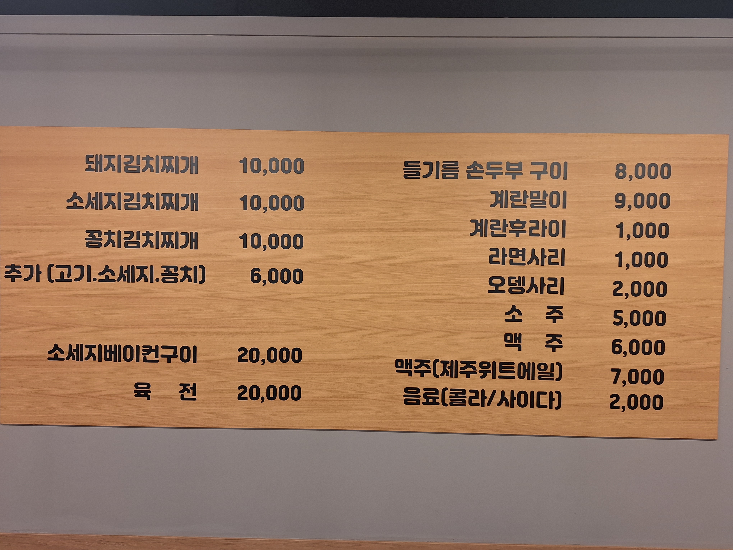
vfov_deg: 58.9
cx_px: 366
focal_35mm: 23
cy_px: 275
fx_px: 487
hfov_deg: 73.9
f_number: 1.8
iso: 100
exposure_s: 1/40
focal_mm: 5.54
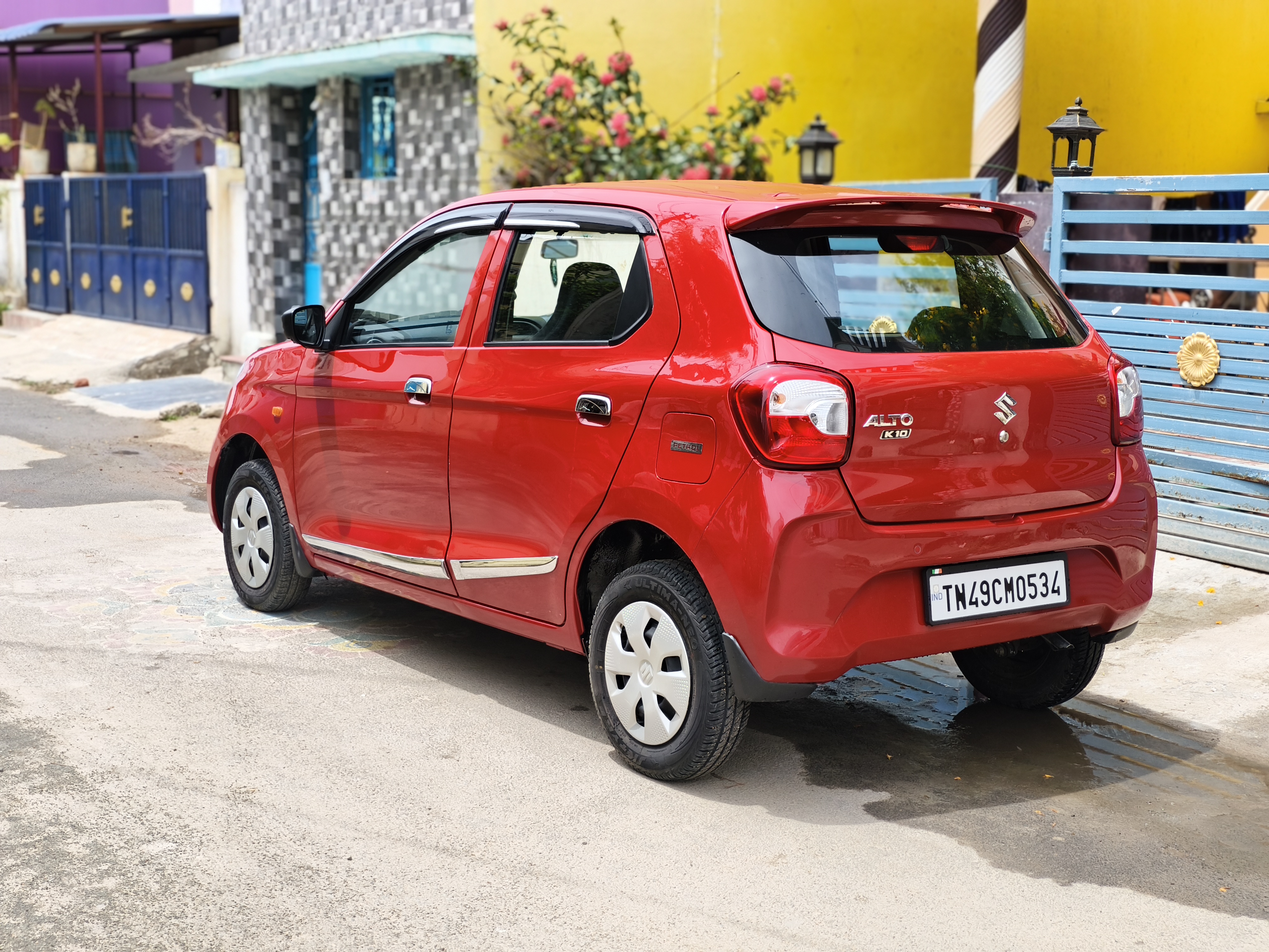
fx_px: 1833
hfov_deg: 38.2
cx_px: 634
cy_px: 476
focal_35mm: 50
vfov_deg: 29.1
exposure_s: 1/731
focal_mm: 7.1
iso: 100
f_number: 1.85
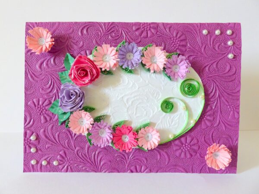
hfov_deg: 65.3
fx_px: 202
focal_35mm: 27
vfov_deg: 51.4
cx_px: 130
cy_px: 97
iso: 400
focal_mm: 4.9
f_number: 2.8
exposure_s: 1/40
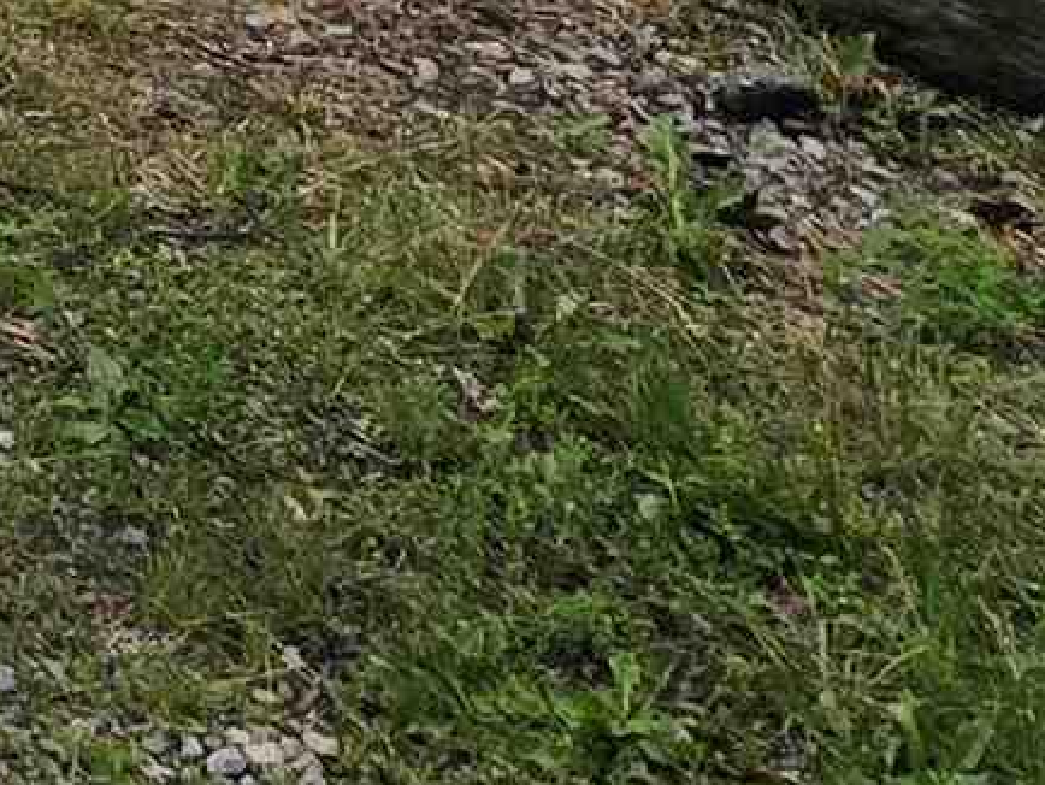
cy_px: -1389
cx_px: -1026
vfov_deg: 11.5
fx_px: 2779
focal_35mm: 92
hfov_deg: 16.4
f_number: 2.2
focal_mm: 2.2
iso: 50
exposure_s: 1/1293
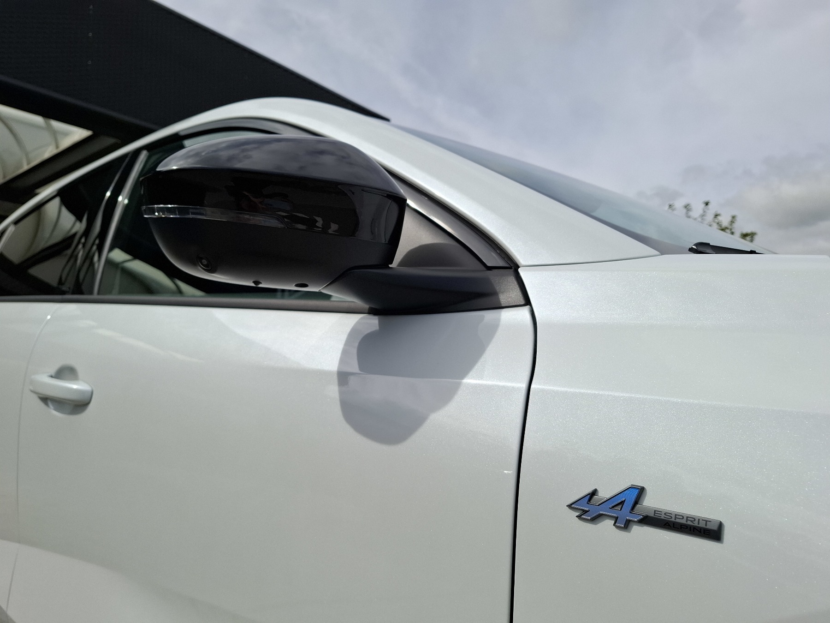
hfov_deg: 73.9
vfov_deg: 58.9
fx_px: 551
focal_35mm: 23
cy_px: 312
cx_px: 415
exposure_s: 1/4098
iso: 50
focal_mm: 5.54
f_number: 1.8
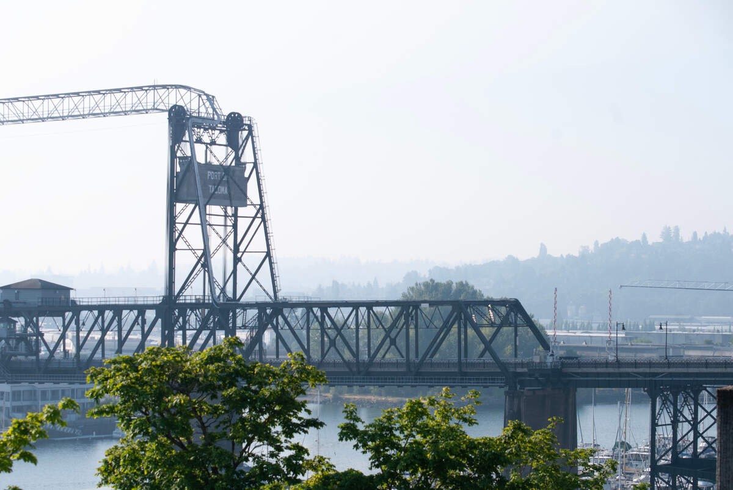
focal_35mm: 105
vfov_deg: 13.1
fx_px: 2140
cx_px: 366
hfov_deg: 19.4
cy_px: 245
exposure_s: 1/400
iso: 200
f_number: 8
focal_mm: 70
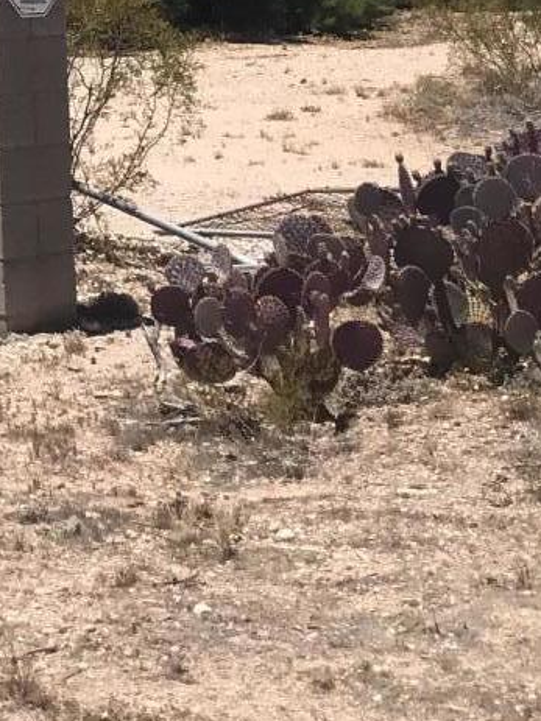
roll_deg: +0.4
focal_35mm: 121
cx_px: -341
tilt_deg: +4.8
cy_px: -280
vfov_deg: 15.3
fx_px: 2523
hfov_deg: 11.6
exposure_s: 1/2994
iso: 20
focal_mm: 3.99
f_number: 1.8
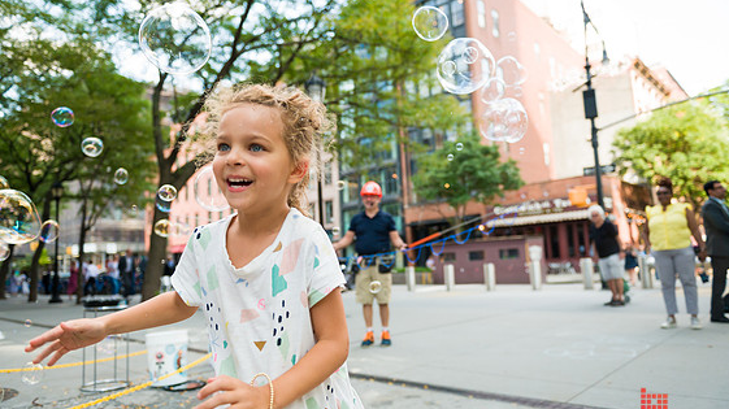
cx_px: 356
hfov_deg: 71.9
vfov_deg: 44.3
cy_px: 205
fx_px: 502
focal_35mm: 26
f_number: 3.2
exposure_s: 1/1250
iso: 800
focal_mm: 24
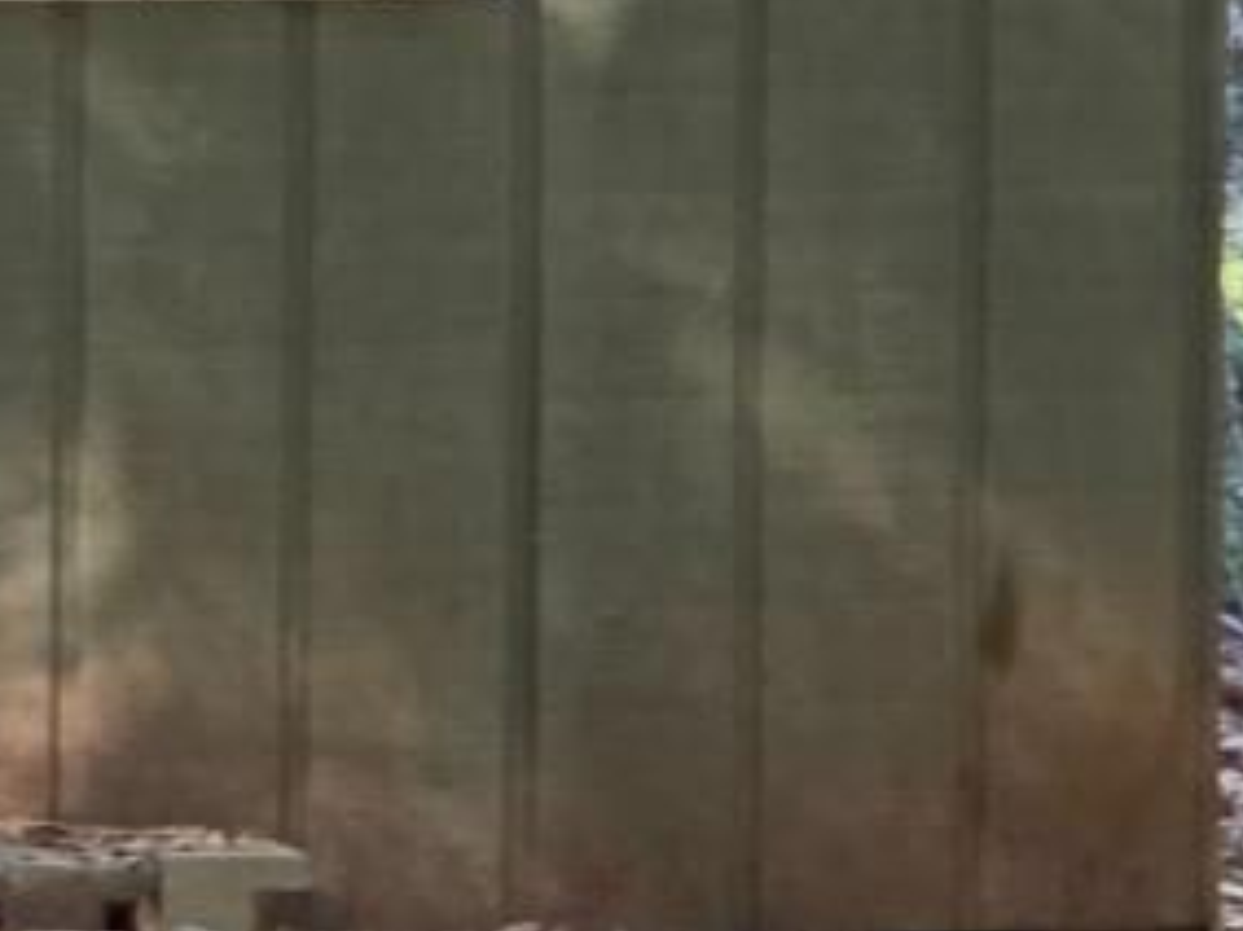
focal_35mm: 366
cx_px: -681
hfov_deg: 5.4
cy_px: -358
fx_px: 13137
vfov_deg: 4.0
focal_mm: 7
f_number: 2.4
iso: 250
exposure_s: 1/30
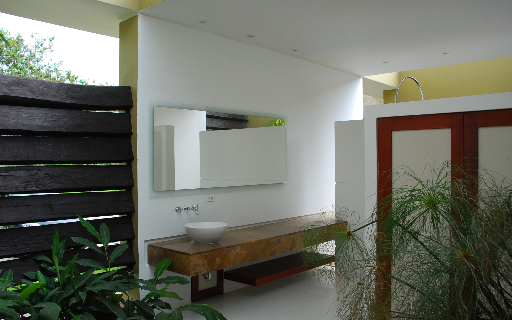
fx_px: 433
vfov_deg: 40.6
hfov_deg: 61.2
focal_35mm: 31
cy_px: 161
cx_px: 256
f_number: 9
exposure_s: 1/200
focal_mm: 20
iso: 500
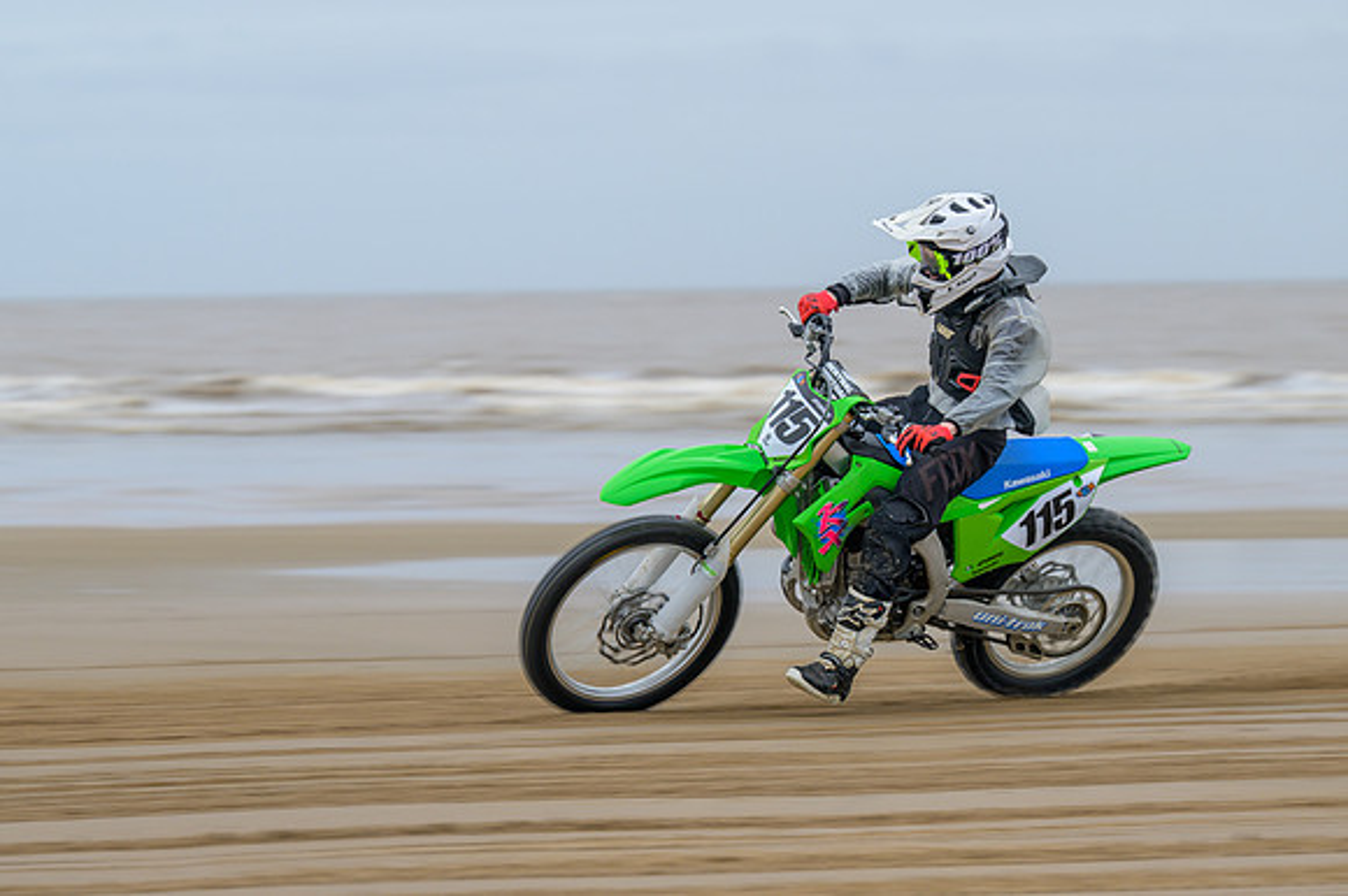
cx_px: 674
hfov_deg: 13.4
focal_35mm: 153
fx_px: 5726
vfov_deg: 9.0
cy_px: 448
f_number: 4
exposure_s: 1/250
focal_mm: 102
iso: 125
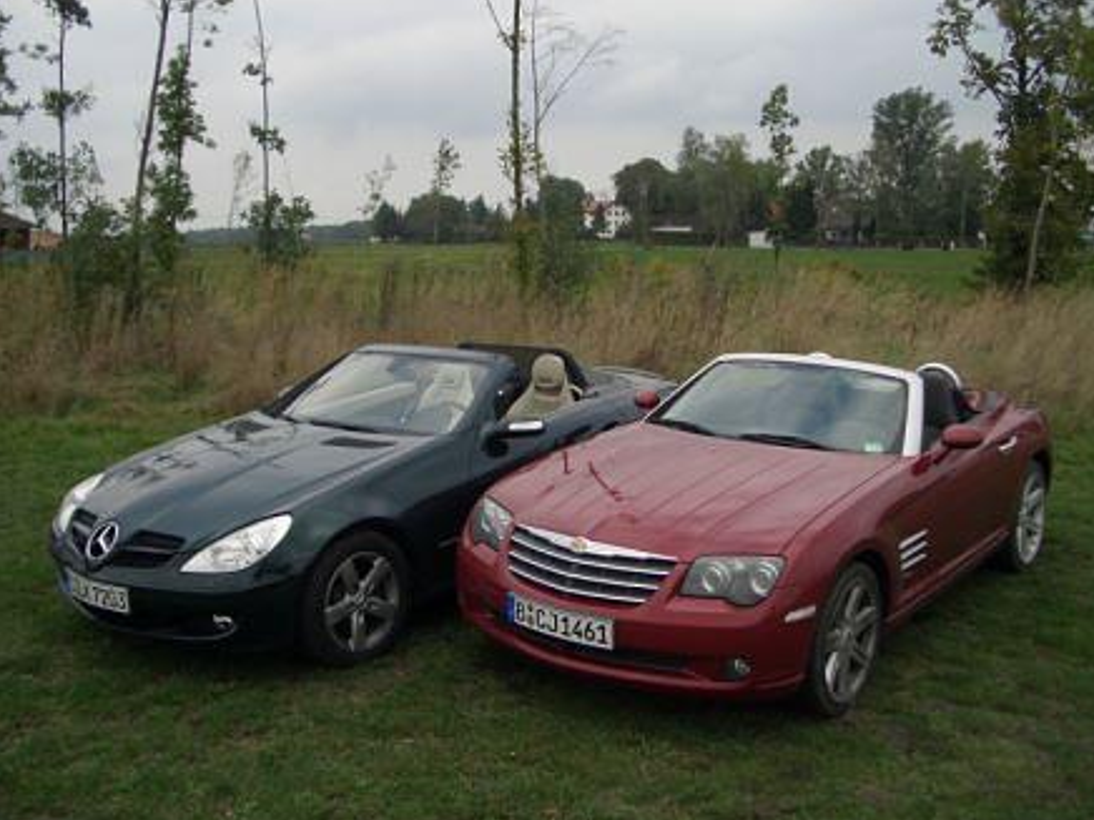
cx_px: 555
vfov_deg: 39.7
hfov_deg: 51.4
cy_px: 411
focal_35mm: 36
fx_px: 1138
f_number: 2.6
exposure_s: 1/640
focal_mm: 5.8
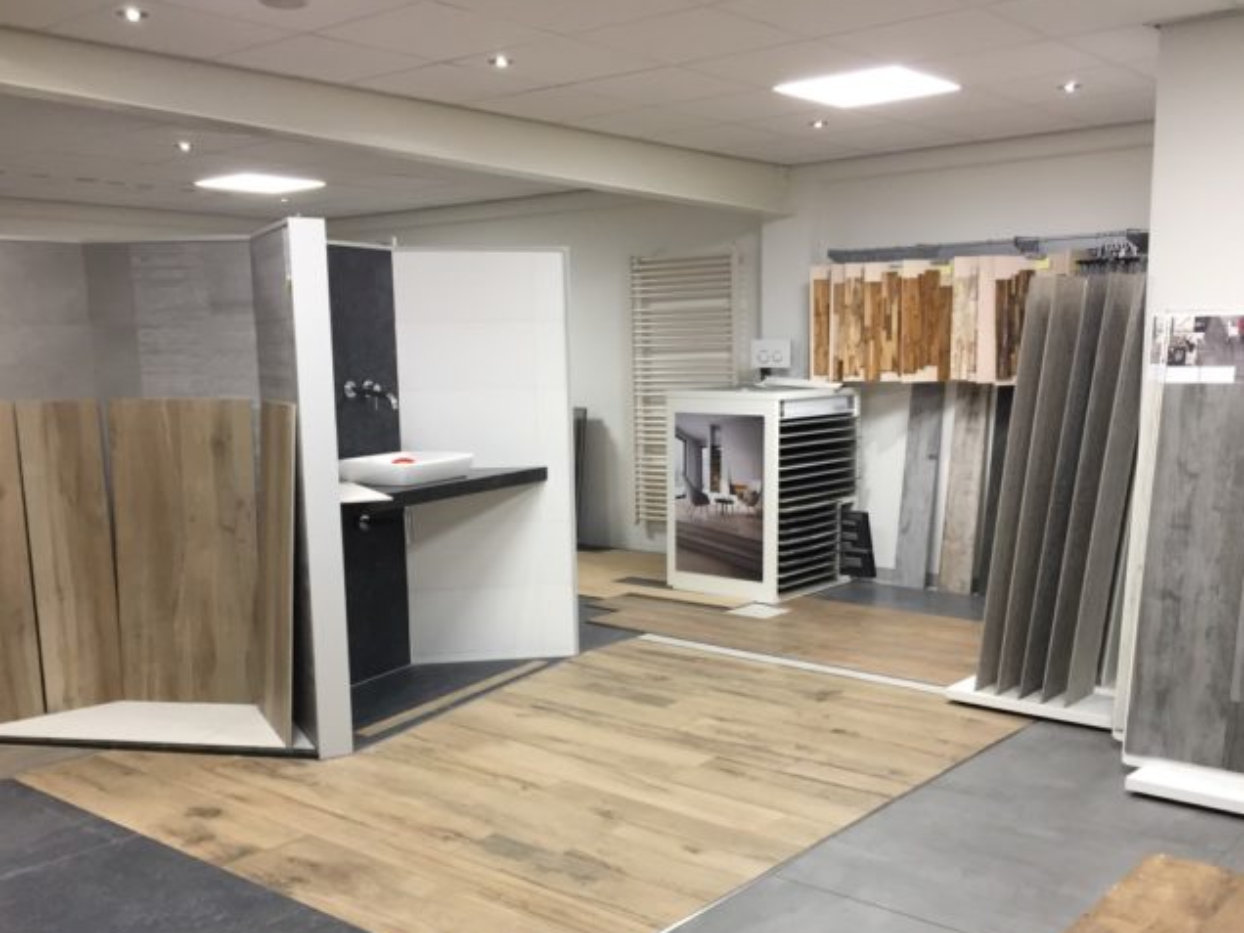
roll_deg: -0.2
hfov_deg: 52.6
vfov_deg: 40.5
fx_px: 1258
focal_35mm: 35
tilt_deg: -8.2
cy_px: 554
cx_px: 642
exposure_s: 1/33
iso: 80
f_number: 2.2
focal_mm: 4.15
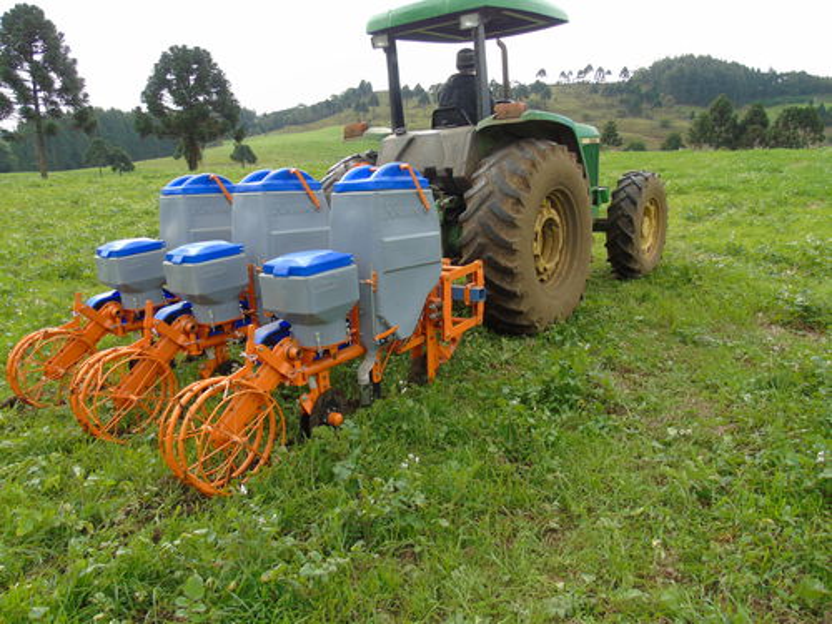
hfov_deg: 69.4
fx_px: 601
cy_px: 312
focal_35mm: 25
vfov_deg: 54.9
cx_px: 416
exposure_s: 1/250
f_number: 3.4
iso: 80
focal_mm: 4.4
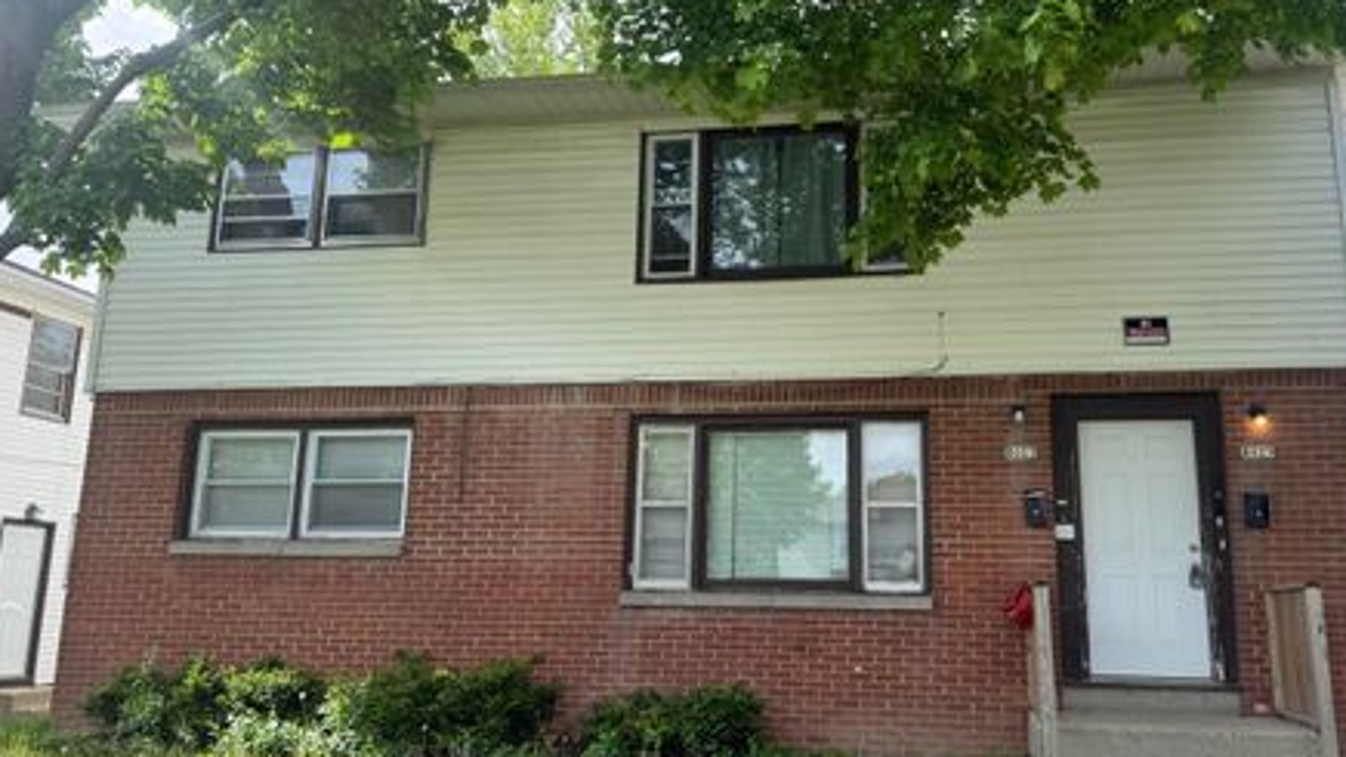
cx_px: 763
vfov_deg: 38.9
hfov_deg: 64.1
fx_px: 1070
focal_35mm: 30
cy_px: 372
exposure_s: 1/1010
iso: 80
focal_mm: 6.76
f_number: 1.78
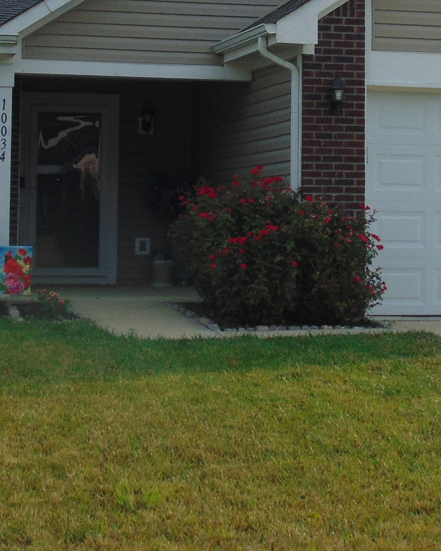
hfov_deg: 14.8
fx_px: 1696
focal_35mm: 104
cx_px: 301
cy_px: 125
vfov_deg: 18.3
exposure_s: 1/200
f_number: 8.5
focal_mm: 6.9
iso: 80
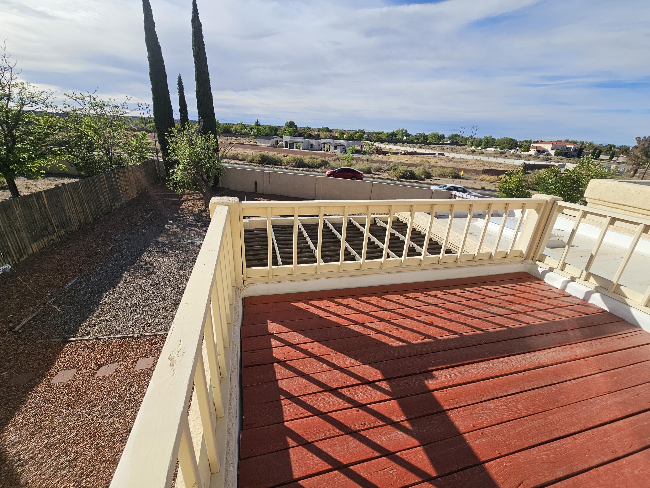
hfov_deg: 106.2
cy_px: 244
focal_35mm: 13
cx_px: 325
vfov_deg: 89.9
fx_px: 244
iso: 50
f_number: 2.2
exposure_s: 1/3238
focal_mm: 2.2
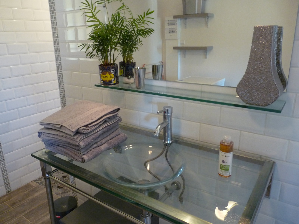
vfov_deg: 51.4
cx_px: 150
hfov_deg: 65.3
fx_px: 233
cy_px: 112
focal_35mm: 27
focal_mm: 4.8
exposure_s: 1/13
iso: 400
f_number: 2.8
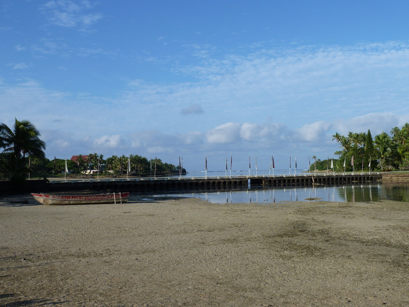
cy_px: 154
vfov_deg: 36.0
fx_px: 473
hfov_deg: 46.8
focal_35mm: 40
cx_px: 204
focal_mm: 6.5
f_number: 5
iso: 80
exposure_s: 1/400
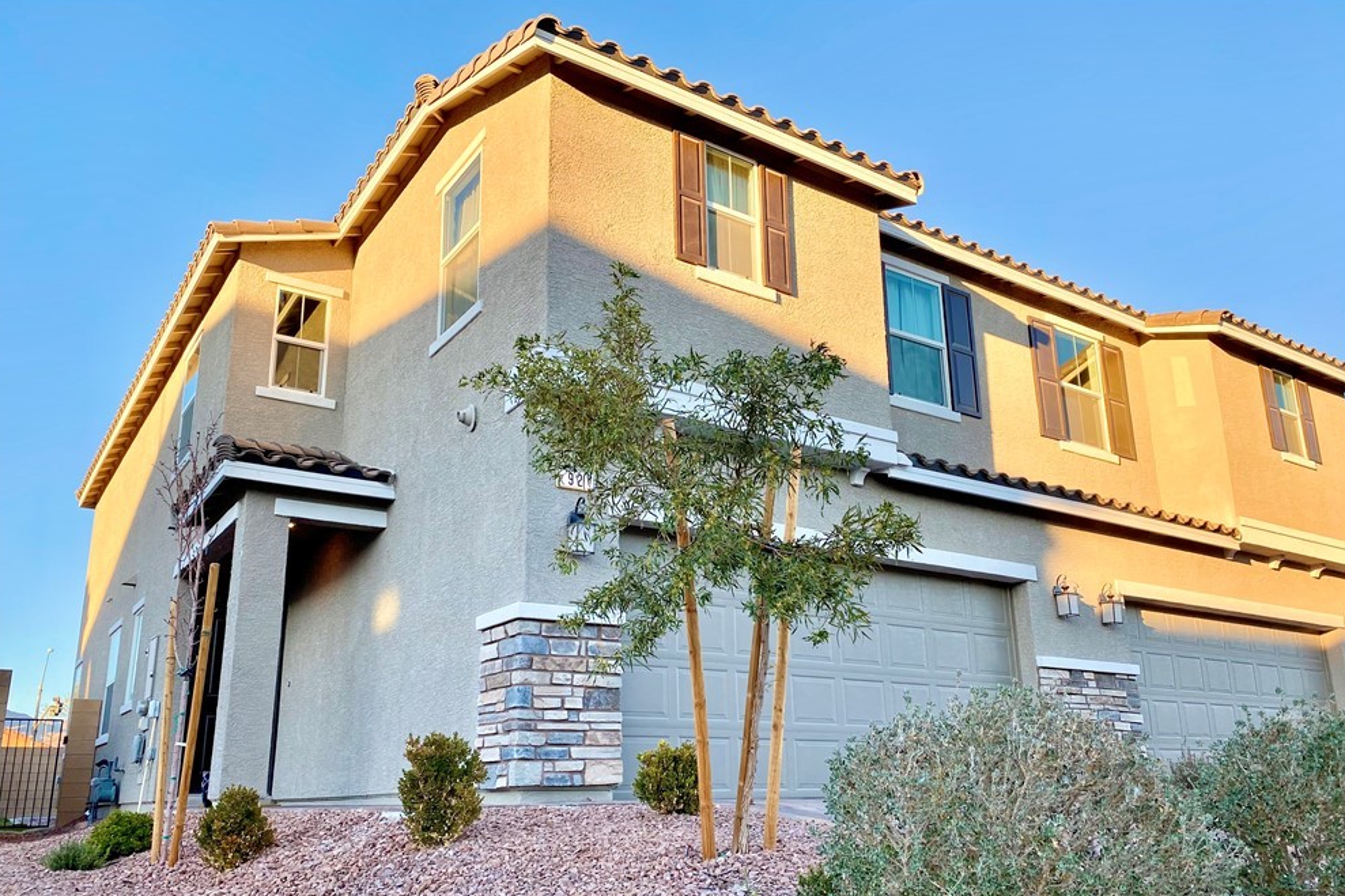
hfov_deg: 65.5
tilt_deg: +14.7
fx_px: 1046
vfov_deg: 46.2
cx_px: 683
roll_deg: +0.7
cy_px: 515
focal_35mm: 28
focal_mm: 4.25
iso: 32
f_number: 1.8
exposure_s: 1/508
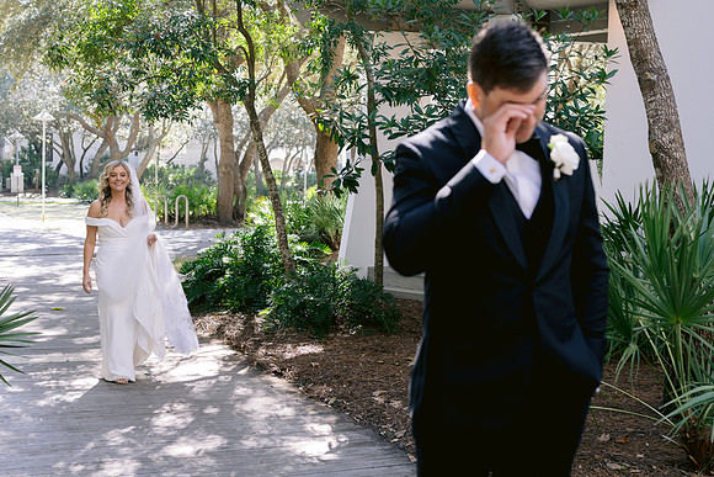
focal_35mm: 51
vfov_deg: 26.6
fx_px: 1009
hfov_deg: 39.0
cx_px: 357
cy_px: 251
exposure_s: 1/200
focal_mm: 35
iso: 200
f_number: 2.8
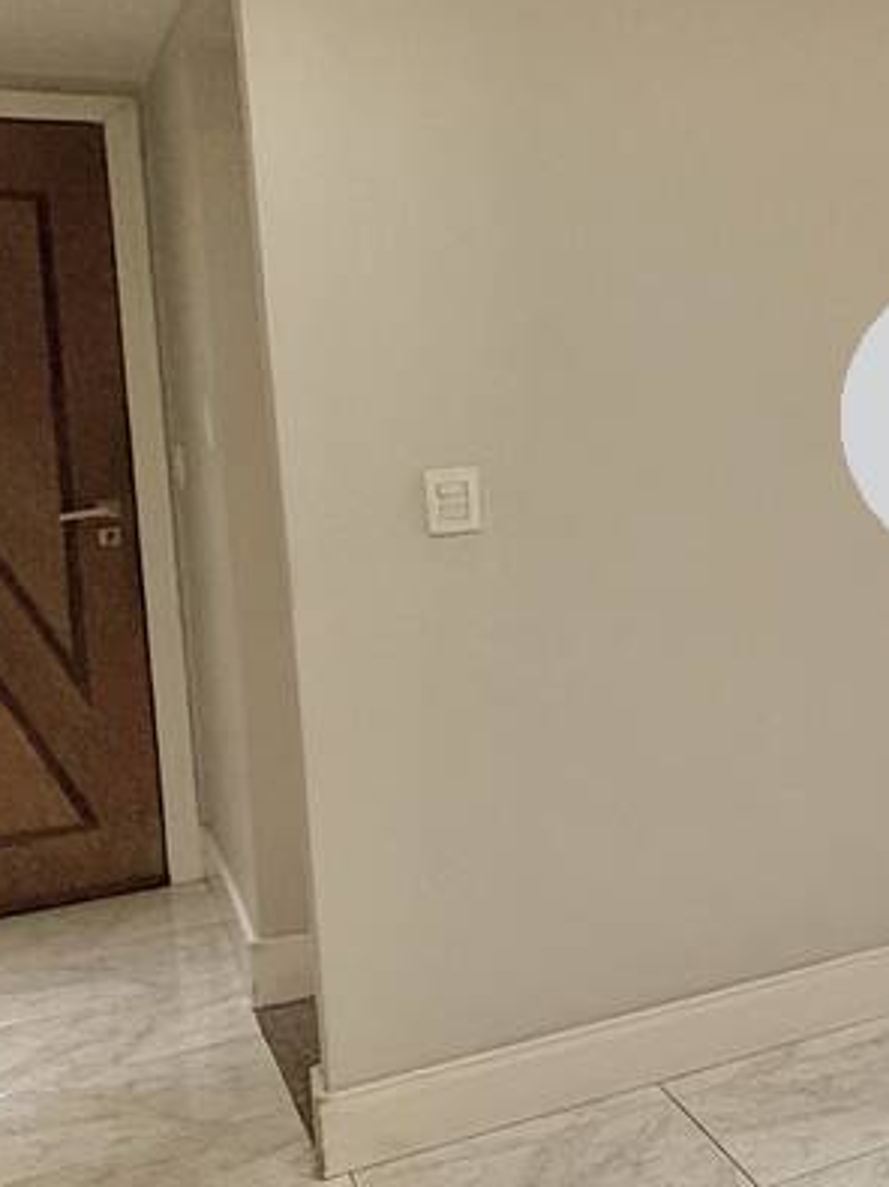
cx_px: 1598
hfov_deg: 20.4
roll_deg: +1.7
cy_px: 454
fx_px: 1747
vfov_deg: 37.3
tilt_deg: -3.5
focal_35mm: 51
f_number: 2.2
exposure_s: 1/120
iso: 160
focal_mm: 2.22
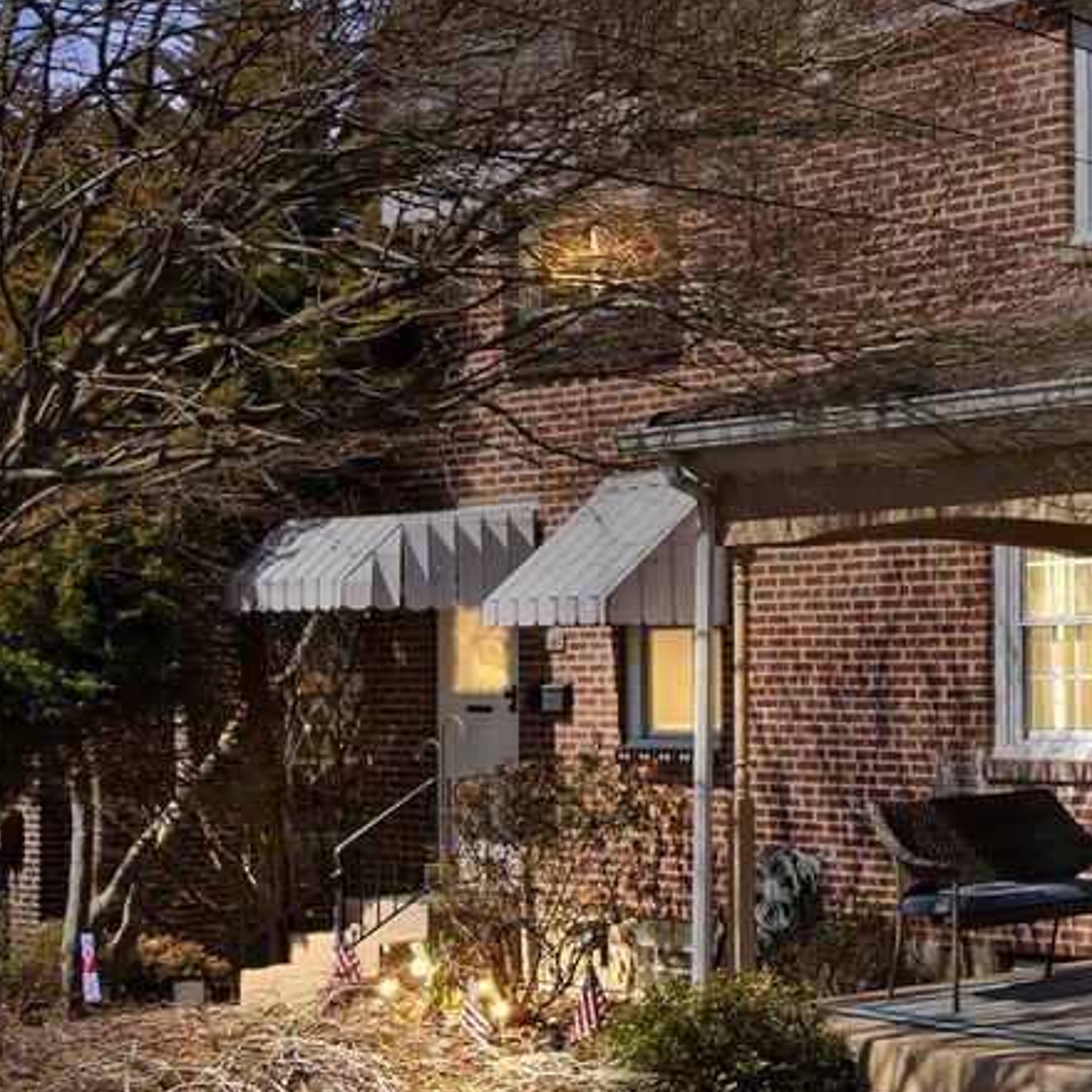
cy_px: 190
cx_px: 1531
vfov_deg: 26.3
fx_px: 2284
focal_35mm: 64
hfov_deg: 23.0
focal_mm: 23
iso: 400
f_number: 7.1
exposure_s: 1/250
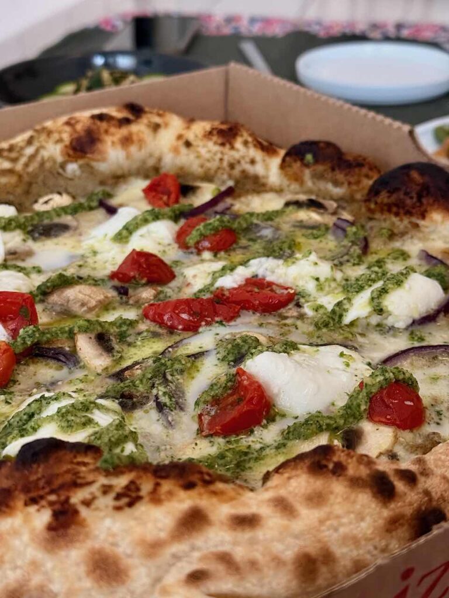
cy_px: 299
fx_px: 830
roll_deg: +0.6
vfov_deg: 39.7
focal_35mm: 48
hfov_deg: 30.3
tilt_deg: -28.9
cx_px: 224
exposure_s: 1/30
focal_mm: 6.76
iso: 400
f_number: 1.78
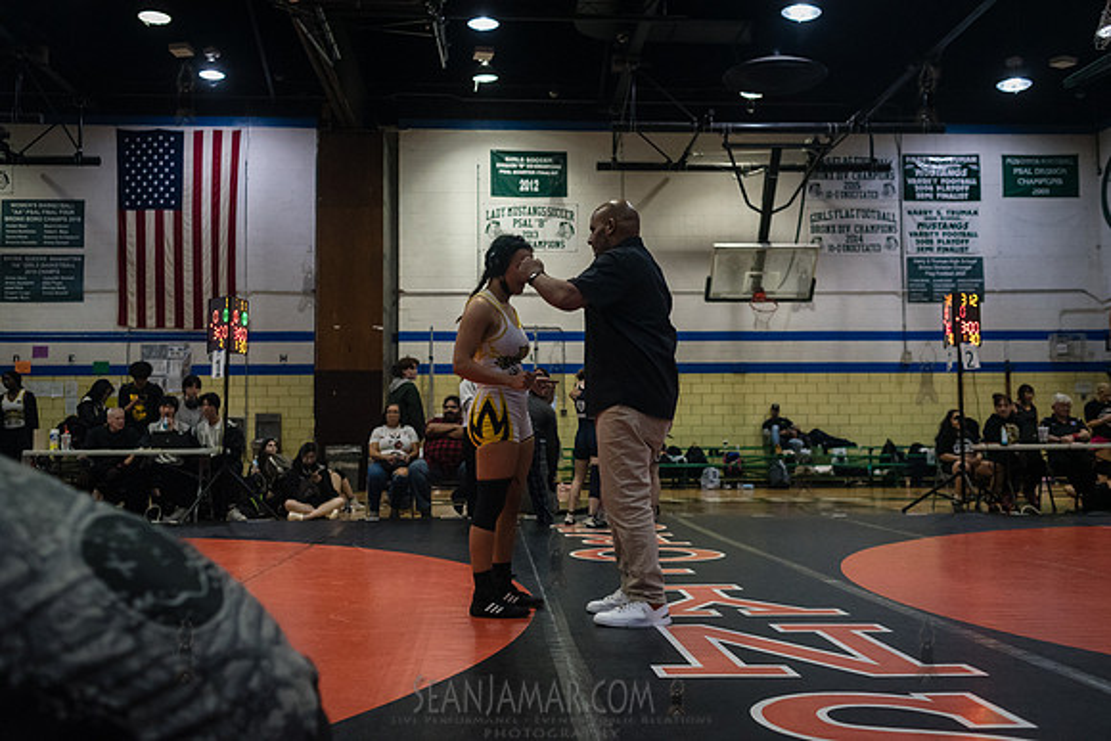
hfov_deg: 54.4
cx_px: 556
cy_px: 370
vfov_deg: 37.9
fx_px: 1080
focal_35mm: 35
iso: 5000
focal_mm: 35
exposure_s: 1/1000
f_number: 3.2
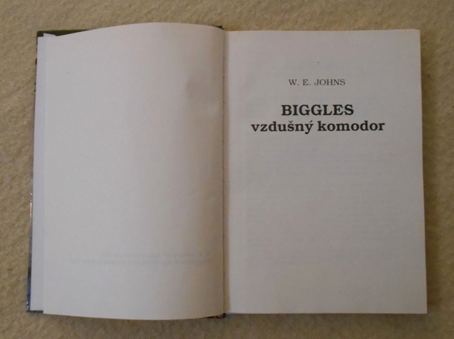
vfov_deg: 52.9
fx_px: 340
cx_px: 227
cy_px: 170
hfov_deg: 67.4
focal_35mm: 26
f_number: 3.2
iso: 800
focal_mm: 4.6
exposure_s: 1/40
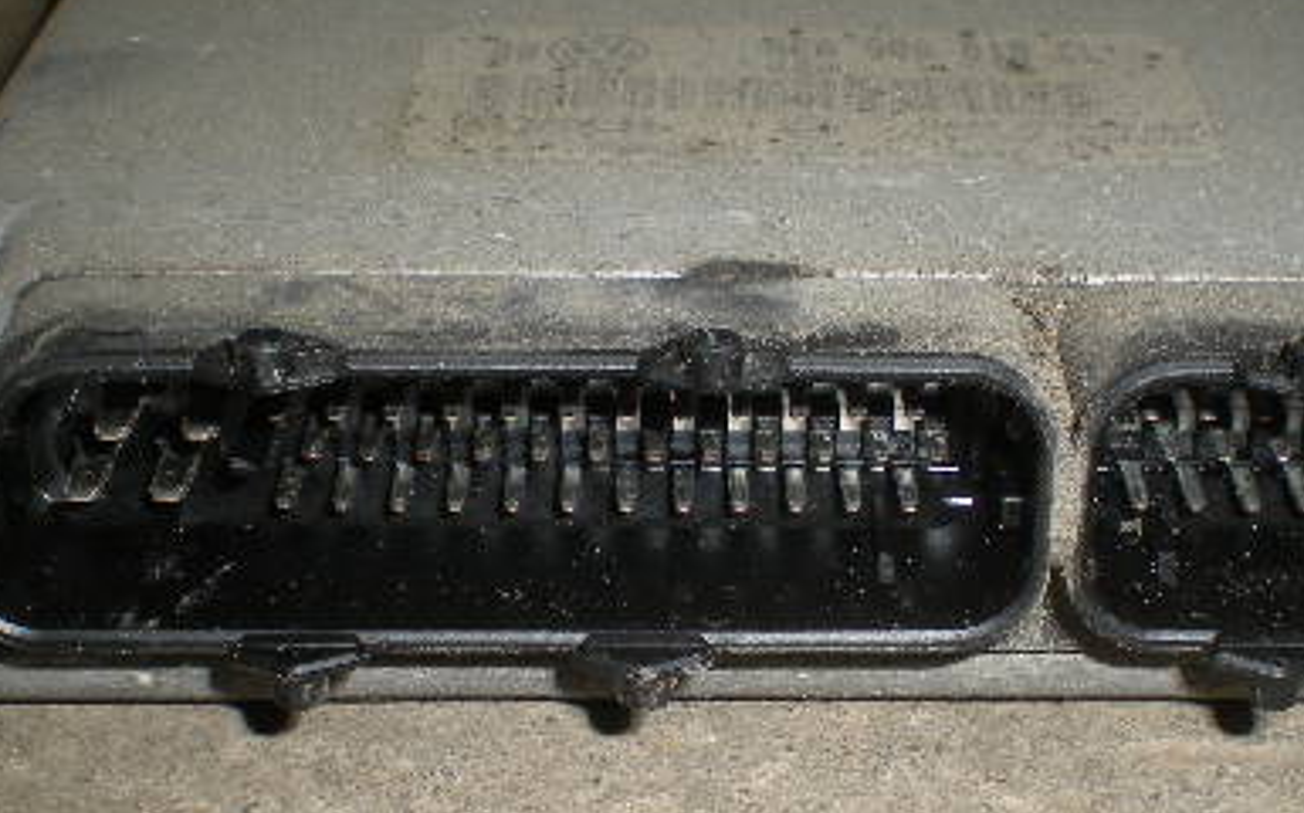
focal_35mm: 67
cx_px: 789
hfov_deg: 30.6
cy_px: 633
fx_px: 2379
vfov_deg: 19.2
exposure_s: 1/60
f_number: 4.6
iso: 64
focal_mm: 6.3
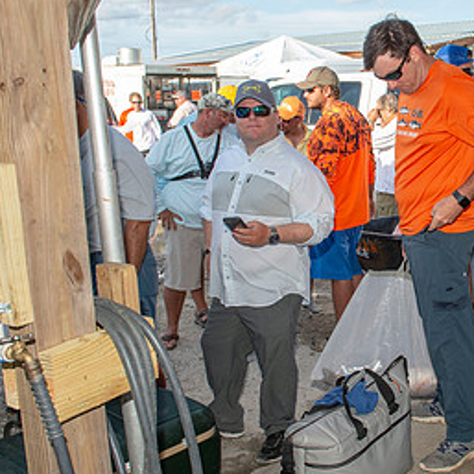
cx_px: 421
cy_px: 227
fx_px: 713
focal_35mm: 46
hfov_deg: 34.8
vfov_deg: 36.8
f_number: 6.3
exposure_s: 1/125
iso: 64
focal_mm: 24
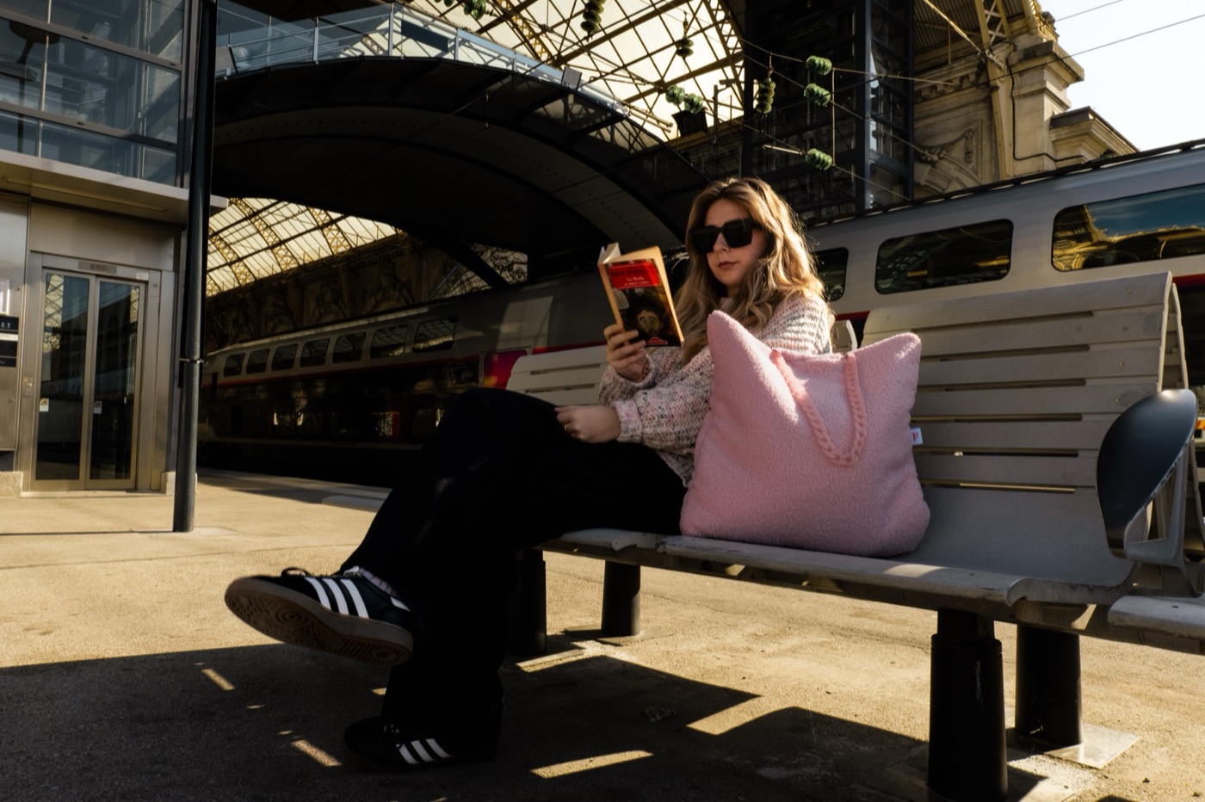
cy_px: 401
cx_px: 602
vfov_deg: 43.6
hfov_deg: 62.0
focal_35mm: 30
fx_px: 1004
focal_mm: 24
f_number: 22
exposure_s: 1/60
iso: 1250
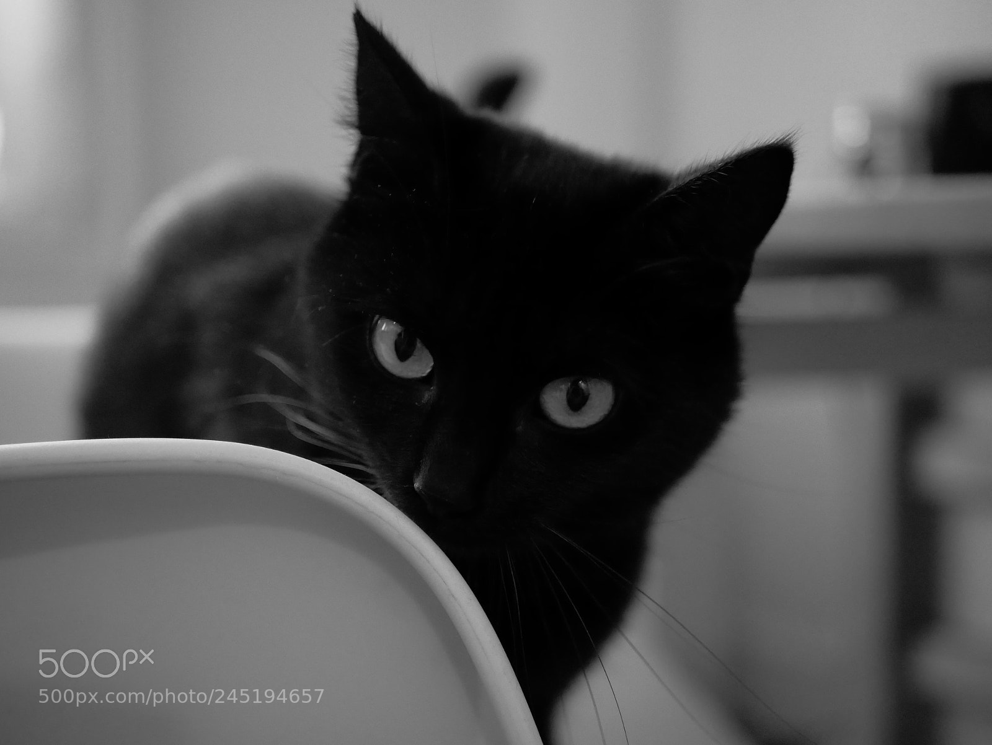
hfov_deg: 38.2
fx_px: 1434
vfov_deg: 29.1
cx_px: 496
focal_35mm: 50
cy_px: 372
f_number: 1.7
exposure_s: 1/640
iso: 3200
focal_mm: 25
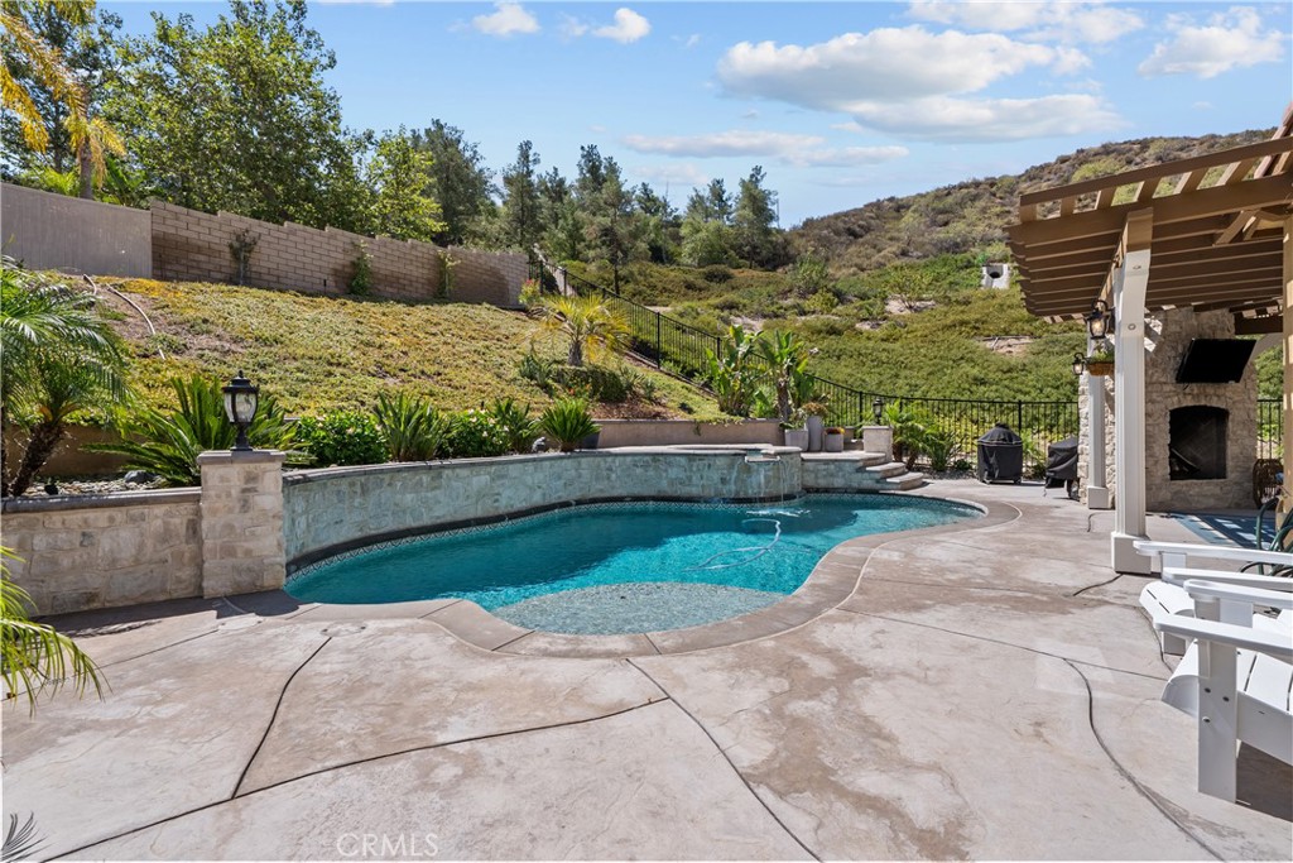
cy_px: 432
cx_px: 646
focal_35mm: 16
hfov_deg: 96.7
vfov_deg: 73.8
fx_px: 575
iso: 250
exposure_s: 1/250
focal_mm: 16
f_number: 9
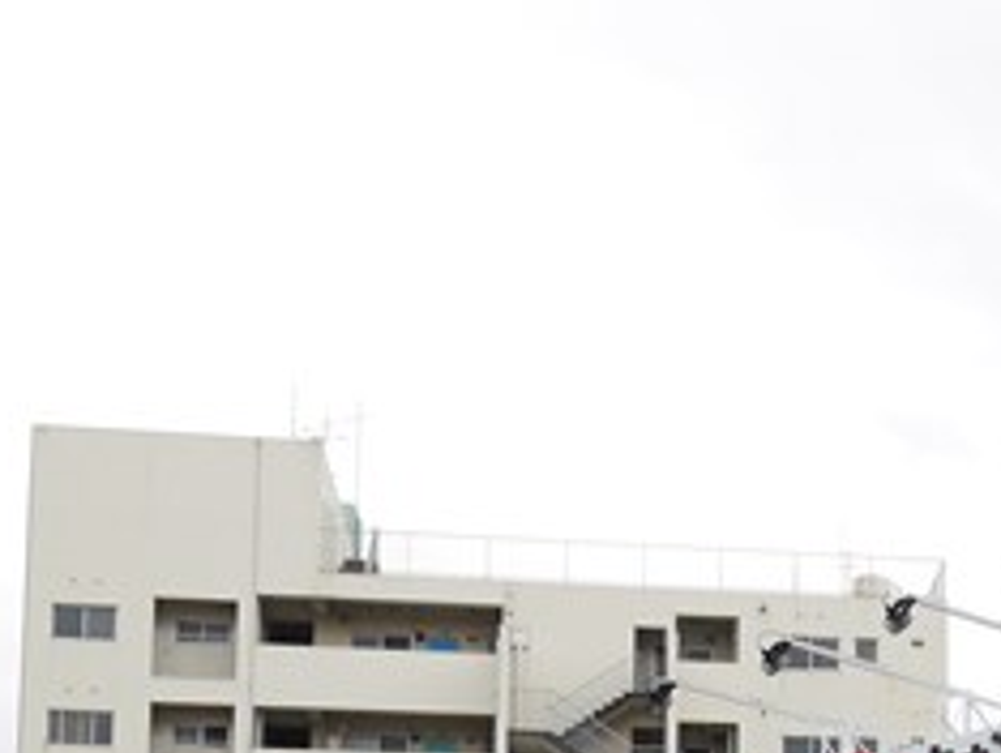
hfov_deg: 22.5
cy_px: 1018
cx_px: 1104
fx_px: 2374
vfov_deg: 16.8
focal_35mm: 82
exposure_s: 1/250
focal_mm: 15
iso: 200
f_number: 6.3
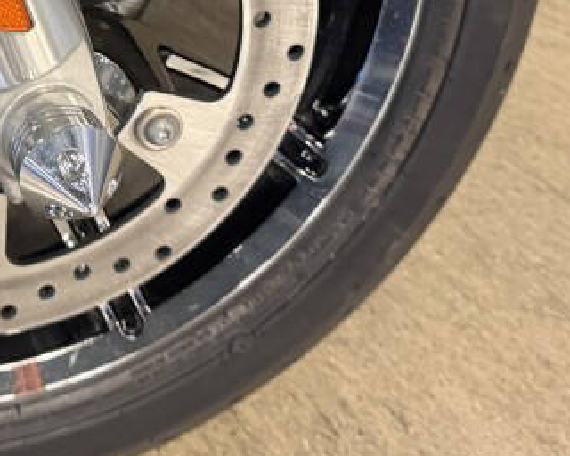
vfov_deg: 18.4
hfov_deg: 23.1
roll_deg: -2.9
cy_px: -118
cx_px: -38
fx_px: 1316
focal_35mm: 78
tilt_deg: -44.7
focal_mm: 6.76
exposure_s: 1/60
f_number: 1.78
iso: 500
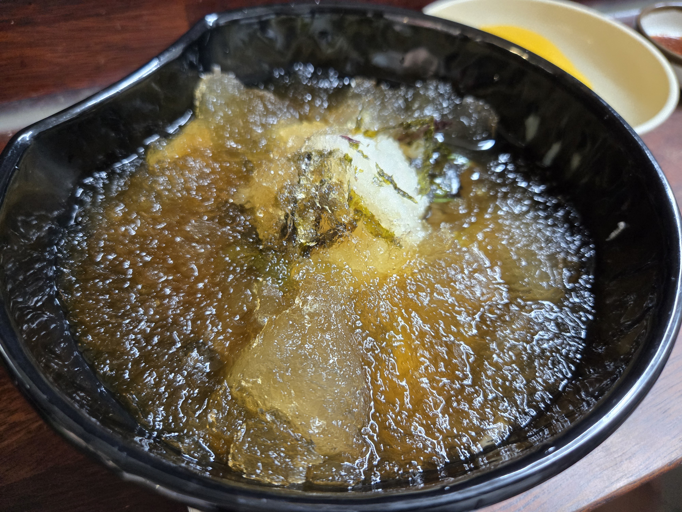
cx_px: 341
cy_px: 256
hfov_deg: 73.9
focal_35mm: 23
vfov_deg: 58.9
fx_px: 453
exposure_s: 1/120
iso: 500
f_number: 1.8
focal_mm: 5.4
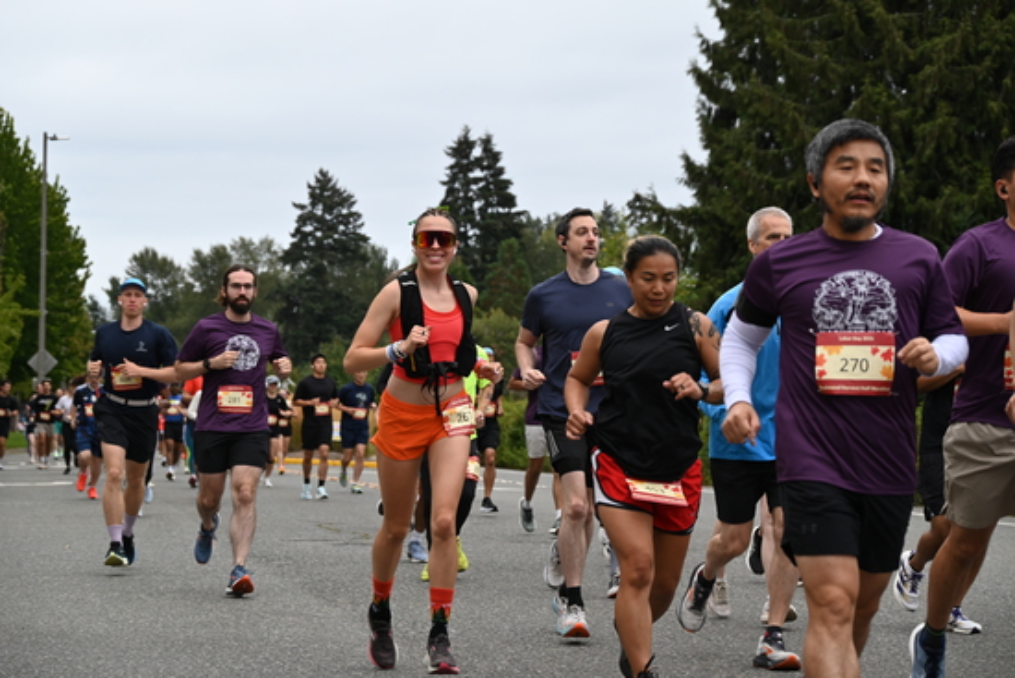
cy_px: 339
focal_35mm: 91
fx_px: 2566
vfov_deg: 15.0
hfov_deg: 22.4
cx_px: 508
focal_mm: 91
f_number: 6.3
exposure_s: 1/200
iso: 400
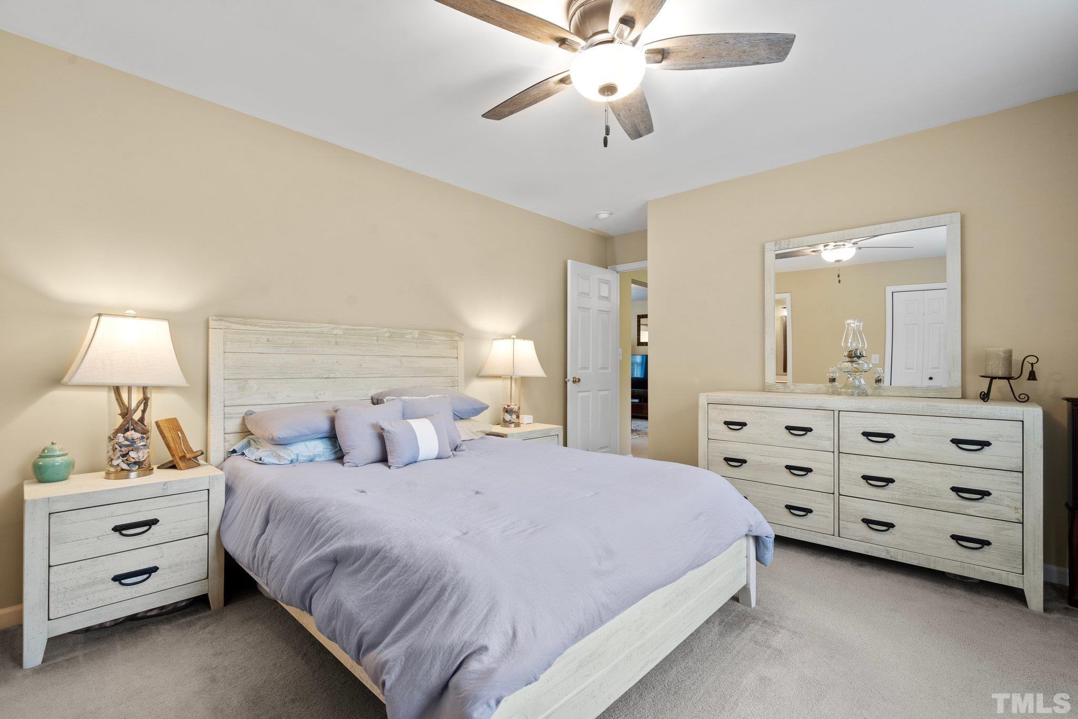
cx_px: 539
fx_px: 479
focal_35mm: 16
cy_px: 360
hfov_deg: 96.7
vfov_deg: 73.7
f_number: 8
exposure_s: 1/1.43
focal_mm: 16
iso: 400
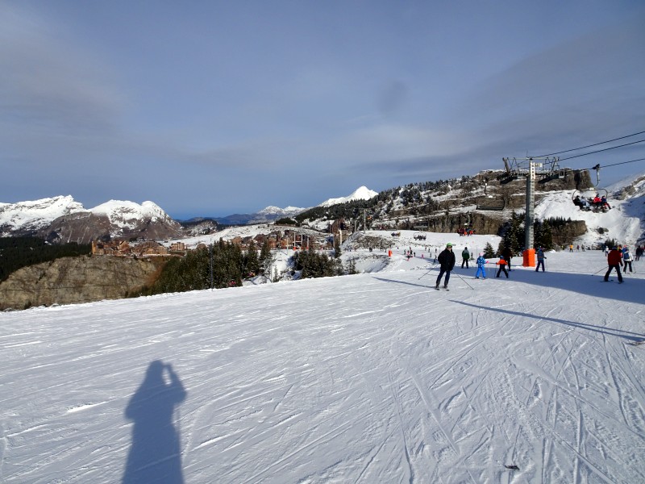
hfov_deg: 71.6
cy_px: 242
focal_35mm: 24
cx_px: 322
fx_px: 447
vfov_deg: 56.8
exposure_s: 1/2000
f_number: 3.5
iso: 80
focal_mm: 4.1
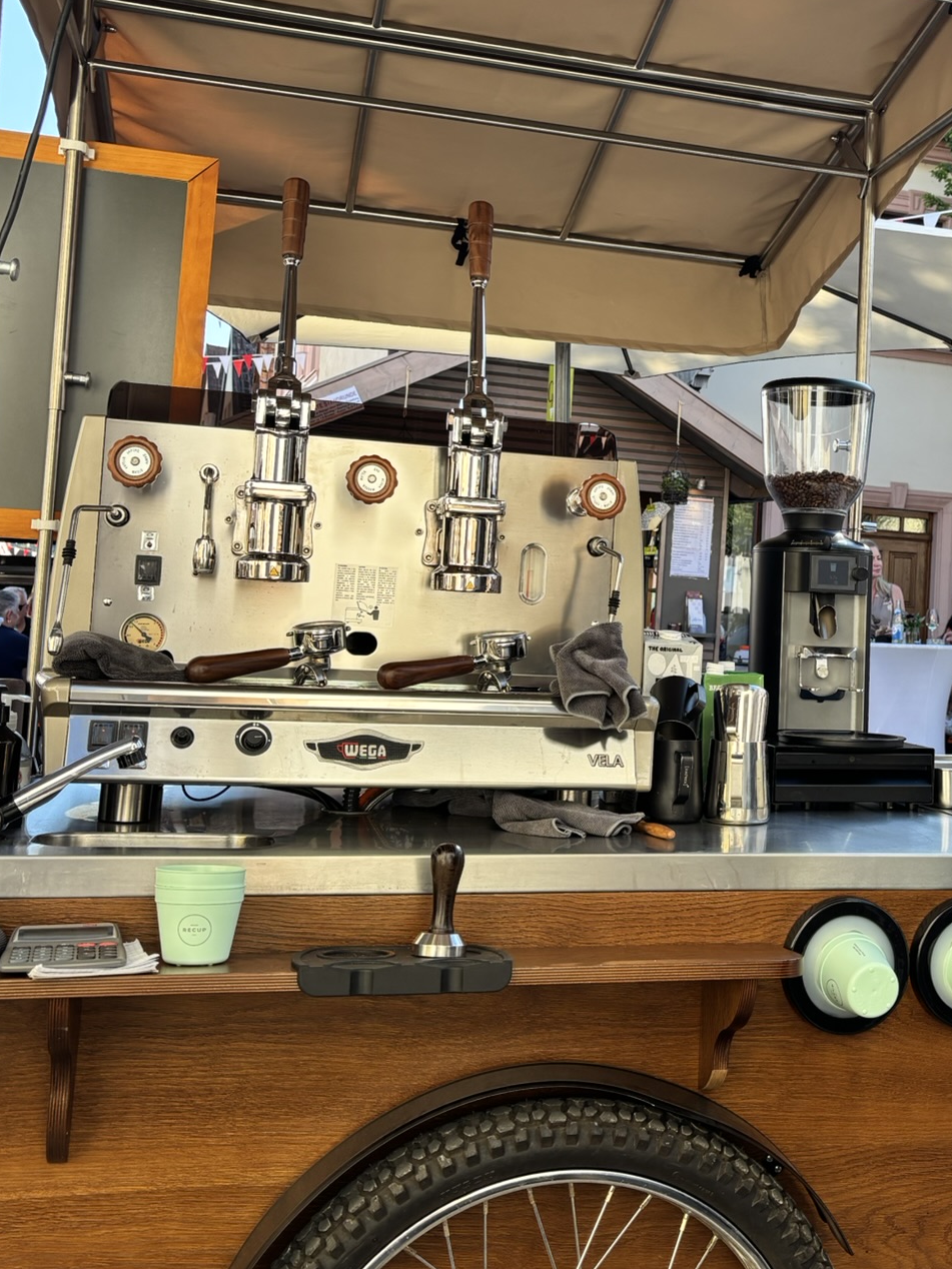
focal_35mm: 42
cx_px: 743
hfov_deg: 33.5
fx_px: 1540
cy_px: 534
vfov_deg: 44.6
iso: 50
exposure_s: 1/495
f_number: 1.6
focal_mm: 5.96
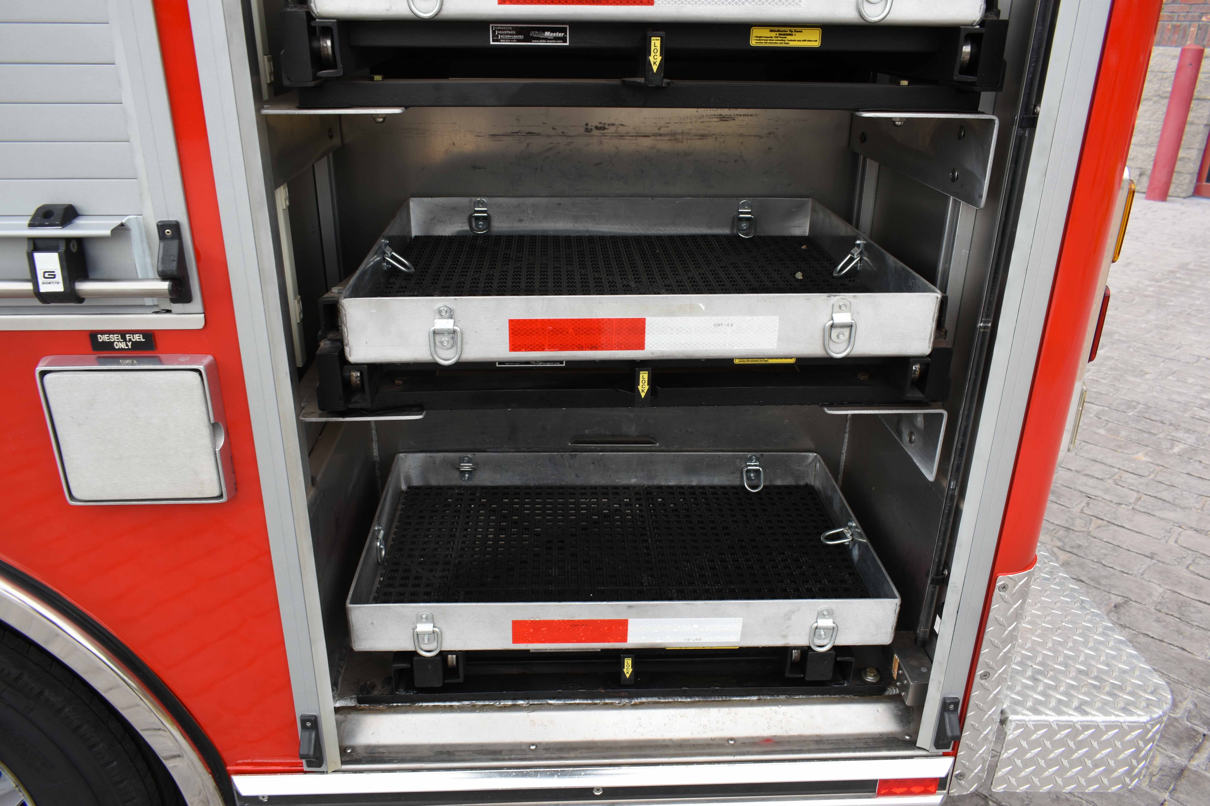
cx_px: 605
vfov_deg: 47.9
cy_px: 403
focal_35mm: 27
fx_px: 907
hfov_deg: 67.4
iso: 100
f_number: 5.6
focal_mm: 18
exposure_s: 1/125
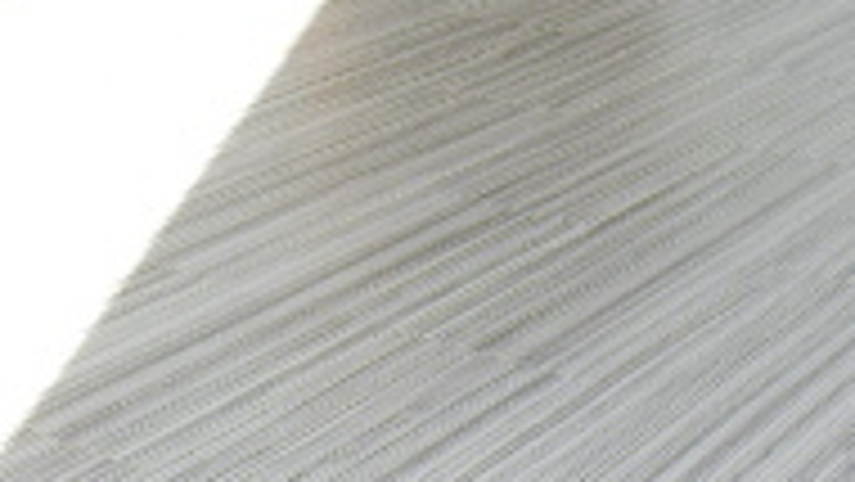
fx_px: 1996
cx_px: 536
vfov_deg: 12.2
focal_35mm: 88
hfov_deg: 24.1
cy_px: -487
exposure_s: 1/100
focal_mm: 4.2
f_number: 3
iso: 80
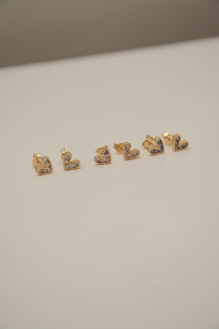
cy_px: 164
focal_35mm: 128
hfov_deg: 10.8
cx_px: 110
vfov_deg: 16.1
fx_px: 1163
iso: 500
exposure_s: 1/1000
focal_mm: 85
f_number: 8
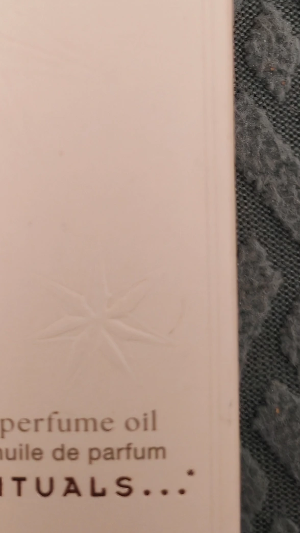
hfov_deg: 16.5
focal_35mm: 72
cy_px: 67
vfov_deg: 28.4
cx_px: 33
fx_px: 1019
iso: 400
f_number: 1.95
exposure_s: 1/33
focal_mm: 5.52
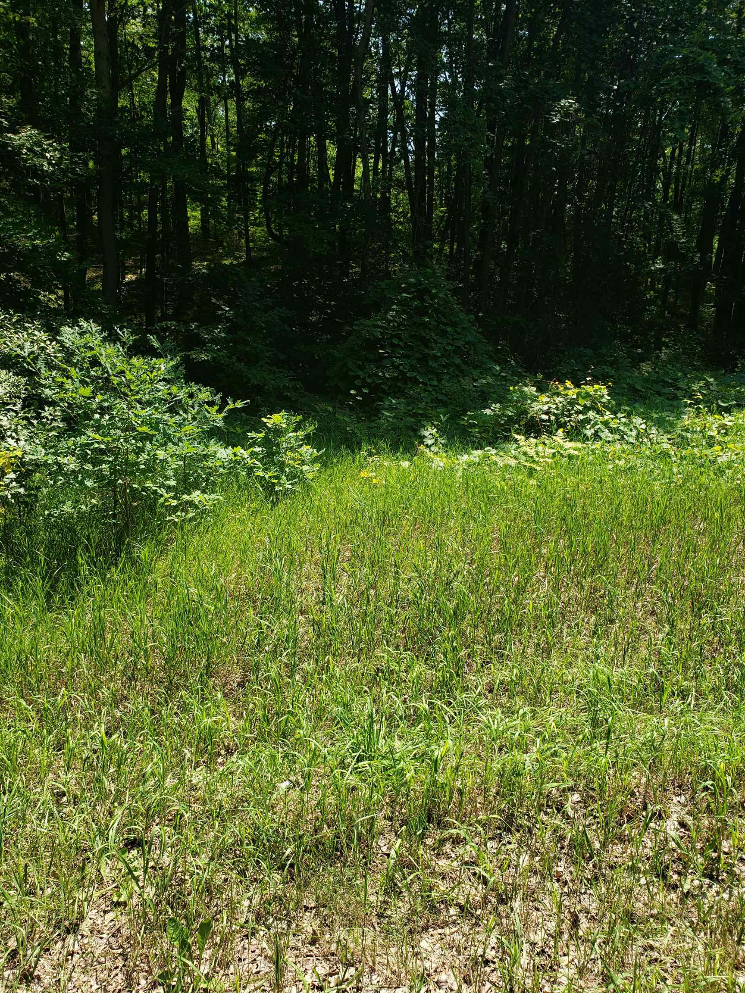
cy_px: 496
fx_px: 746
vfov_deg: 67.3
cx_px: 372
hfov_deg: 53.1
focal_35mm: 26
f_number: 2.4
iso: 50
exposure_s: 1/642
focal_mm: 4.3
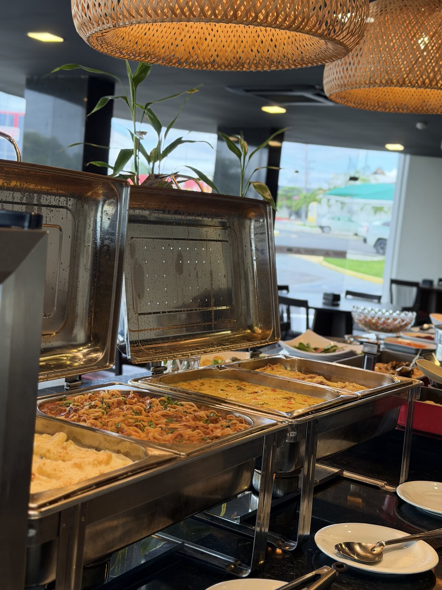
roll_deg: -5.7
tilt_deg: -5.0
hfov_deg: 30.3
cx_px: 221
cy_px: 295
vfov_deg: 39.7
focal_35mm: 48
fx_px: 817
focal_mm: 6.76
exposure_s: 1/149
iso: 160
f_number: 1.78
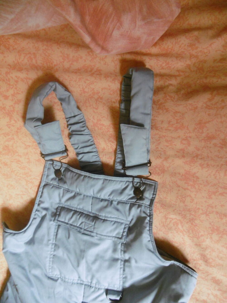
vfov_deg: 71.6
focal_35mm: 24
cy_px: 152
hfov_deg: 56.8
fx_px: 210
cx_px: 114
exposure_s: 1/20
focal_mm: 4.3
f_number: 3.1
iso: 400
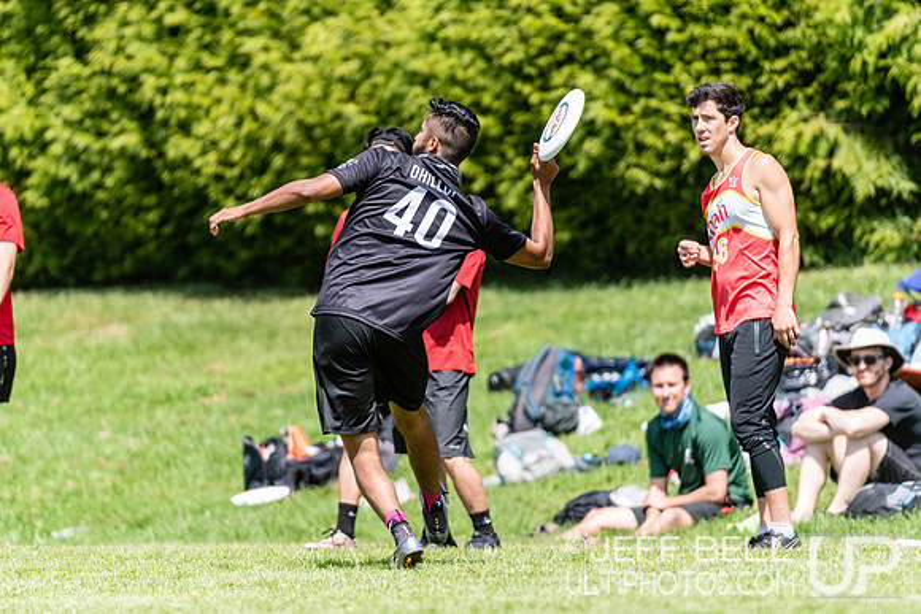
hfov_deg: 3.4
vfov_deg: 2.3
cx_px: 460
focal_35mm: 600
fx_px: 15353
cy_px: 307
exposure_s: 1/2500
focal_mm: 400
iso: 720
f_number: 4
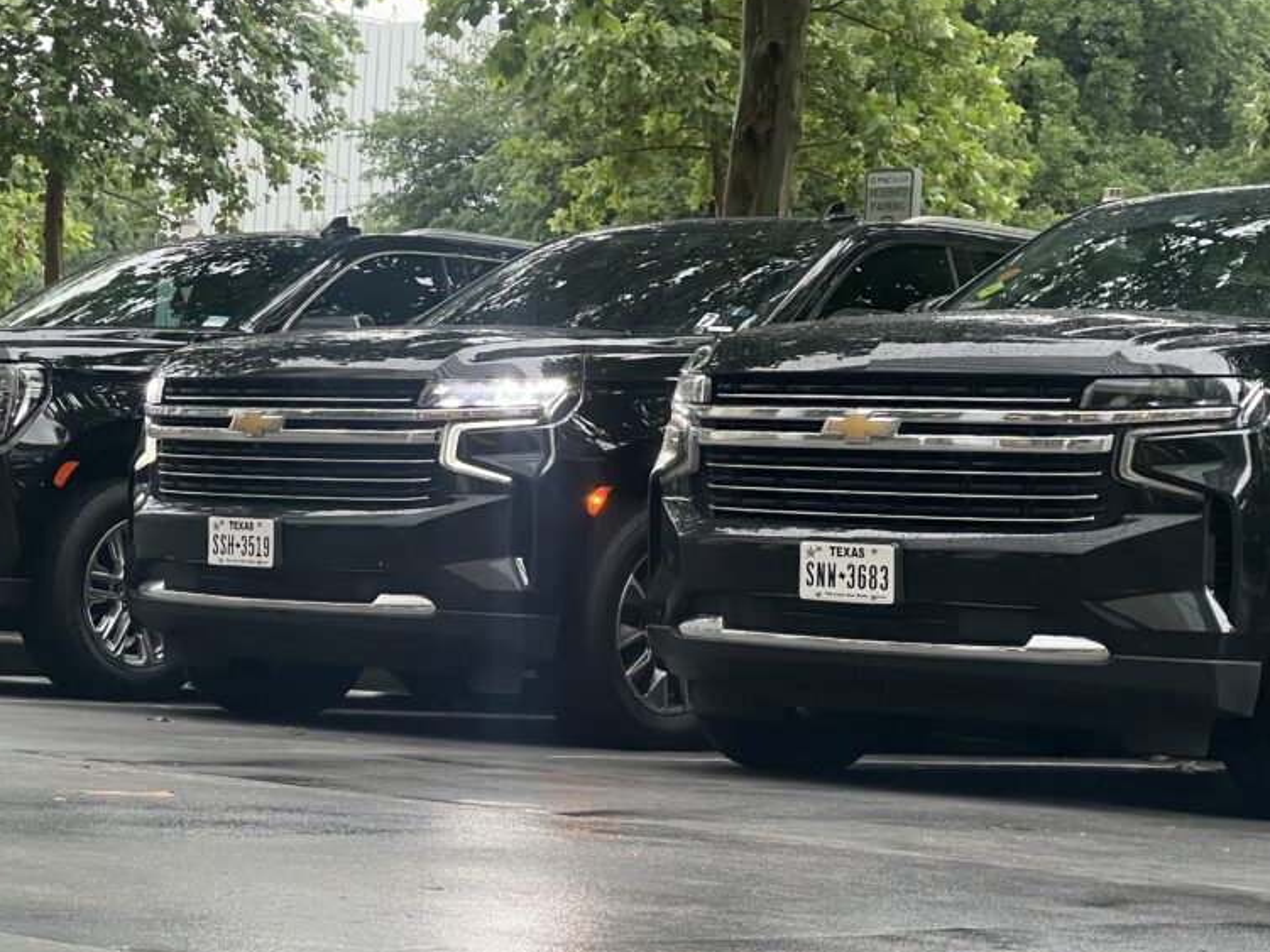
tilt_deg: +0.3
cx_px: 485
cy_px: 463
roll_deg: -3.5
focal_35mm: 105
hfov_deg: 18.7
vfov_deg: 14.1
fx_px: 3852
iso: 400
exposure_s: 1/60
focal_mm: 9
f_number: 2.8
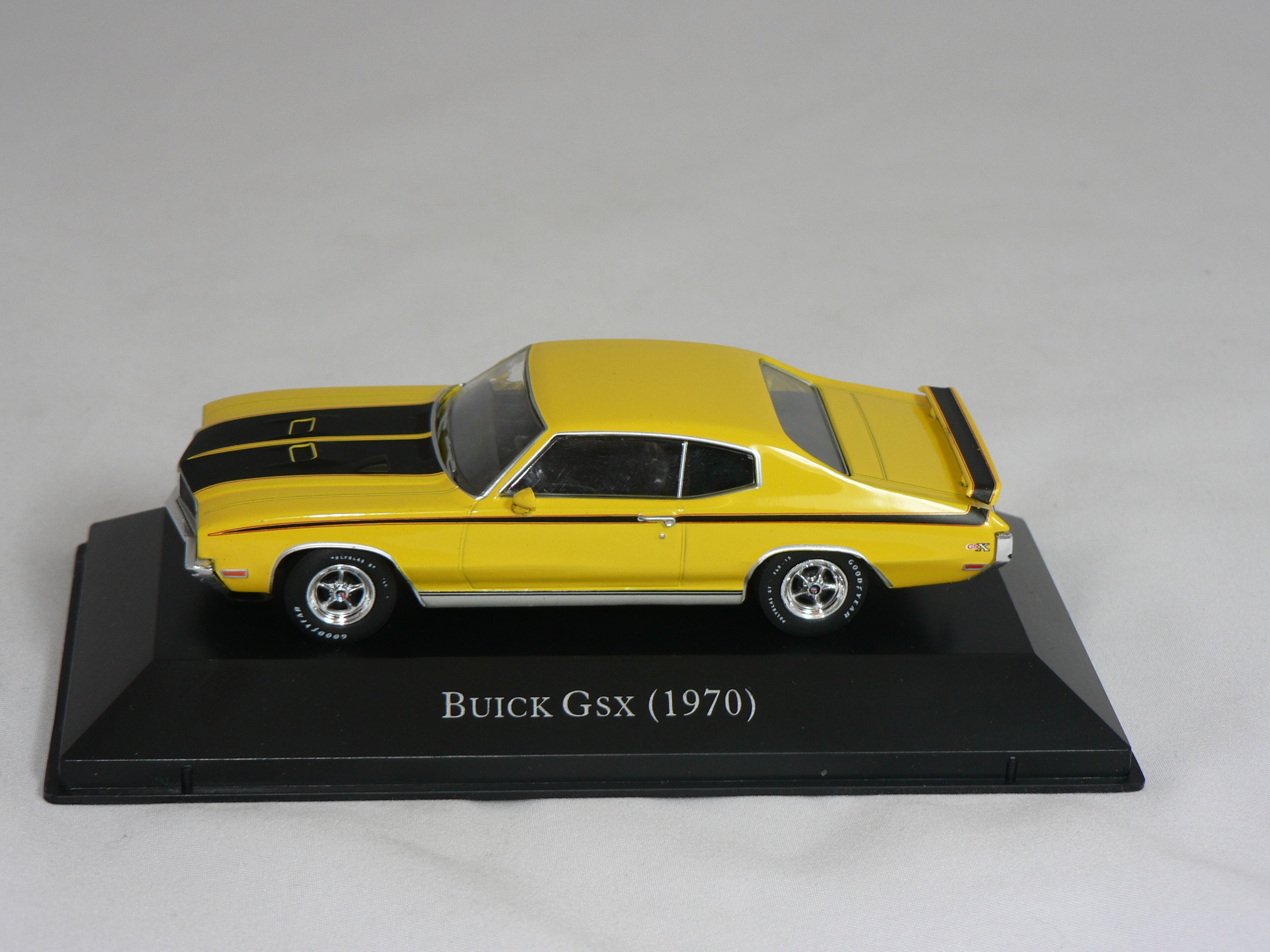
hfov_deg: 23.3
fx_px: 3082
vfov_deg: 17.6
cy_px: 476
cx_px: 635
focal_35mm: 84
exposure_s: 1/60
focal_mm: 14
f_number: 3.2
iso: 80
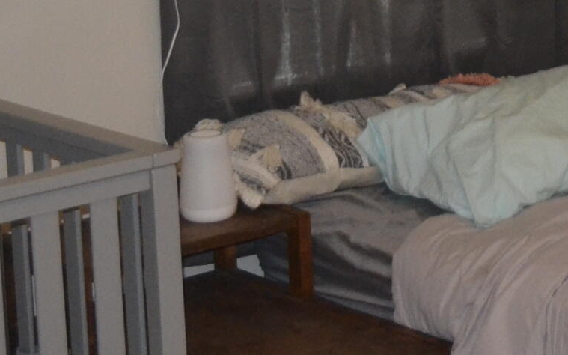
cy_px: -204
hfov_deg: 15.0
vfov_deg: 9.5
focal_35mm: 133
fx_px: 2058
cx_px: 724
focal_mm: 22
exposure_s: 1/60
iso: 1800
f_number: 3.8
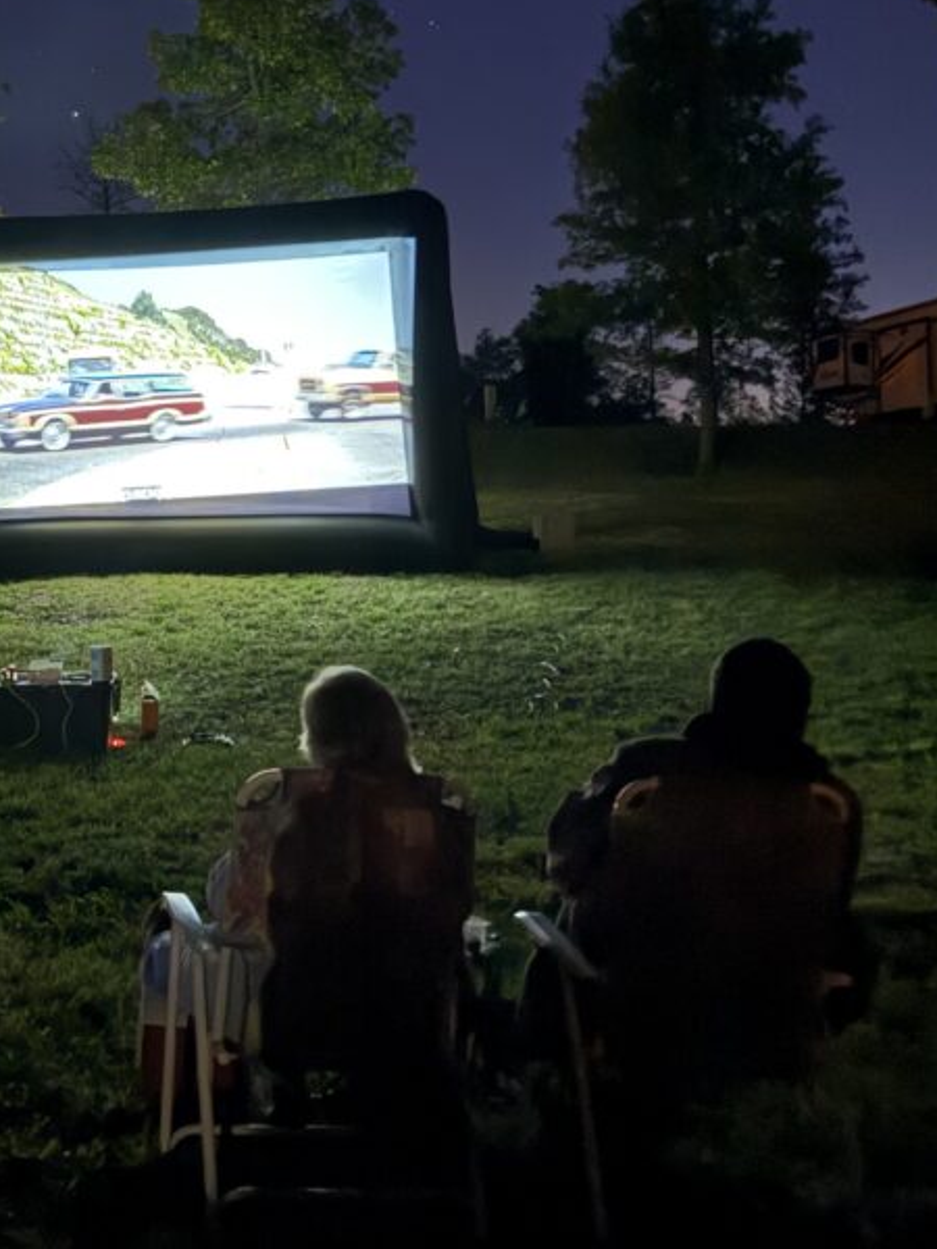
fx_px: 1732
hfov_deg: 28.9
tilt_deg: +7.9
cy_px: 216
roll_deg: -2.2
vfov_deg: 37.9
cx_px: 62
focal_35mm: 48
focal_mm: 6.76
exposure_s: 1/2
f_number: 1.78
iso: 10000
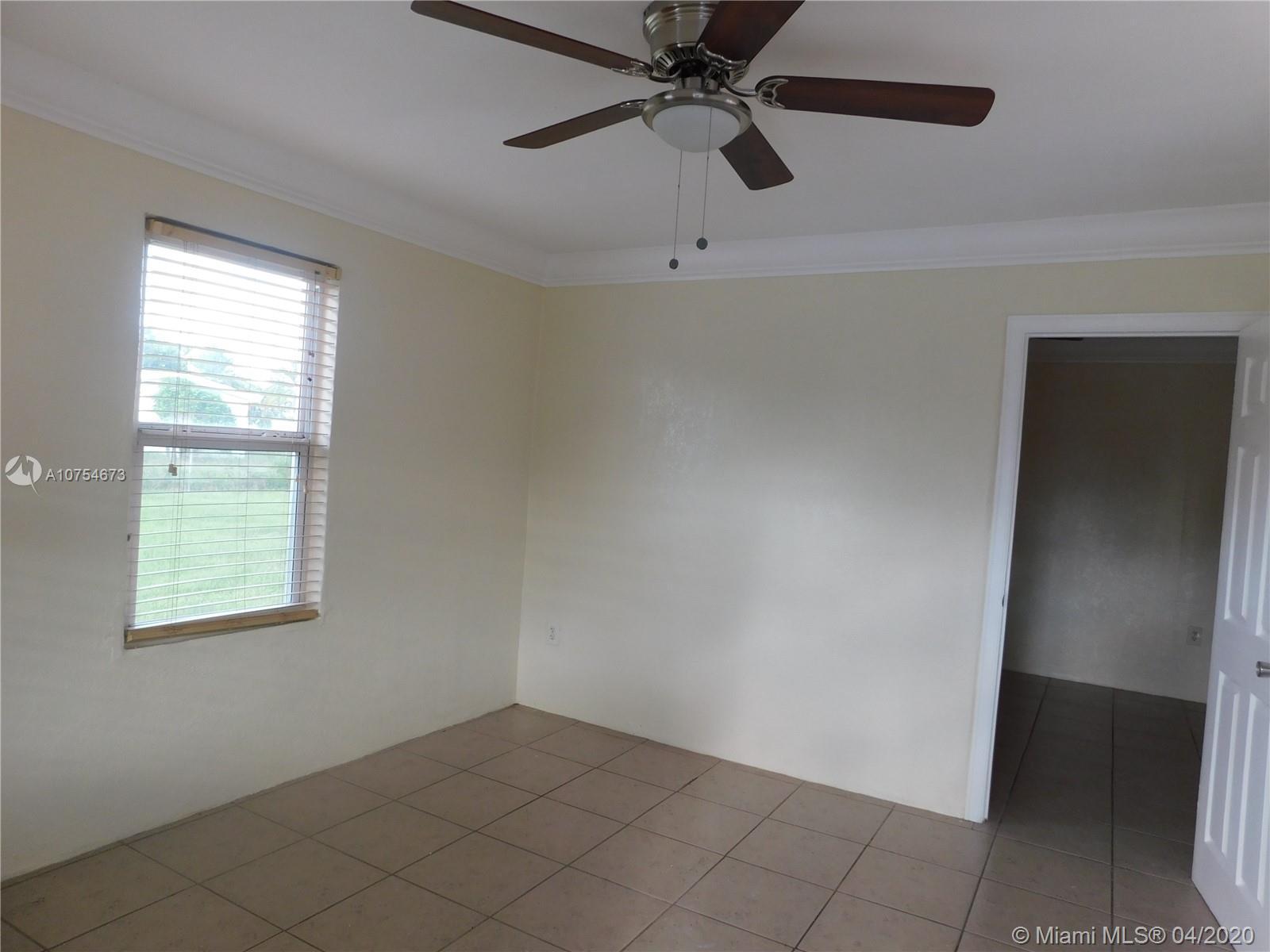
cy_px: 476
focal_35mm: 23
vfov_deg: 58.9
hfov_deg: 73.9
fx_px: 844
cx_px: 635
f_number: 3
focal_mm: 4
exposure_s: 1/50
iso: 125
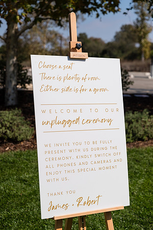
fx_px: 446
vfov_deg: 28.8
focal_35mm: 70
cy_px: 115
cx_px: 76
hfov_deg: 19.5
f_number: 4.5
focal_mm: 70
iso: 100
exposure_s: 1/2000
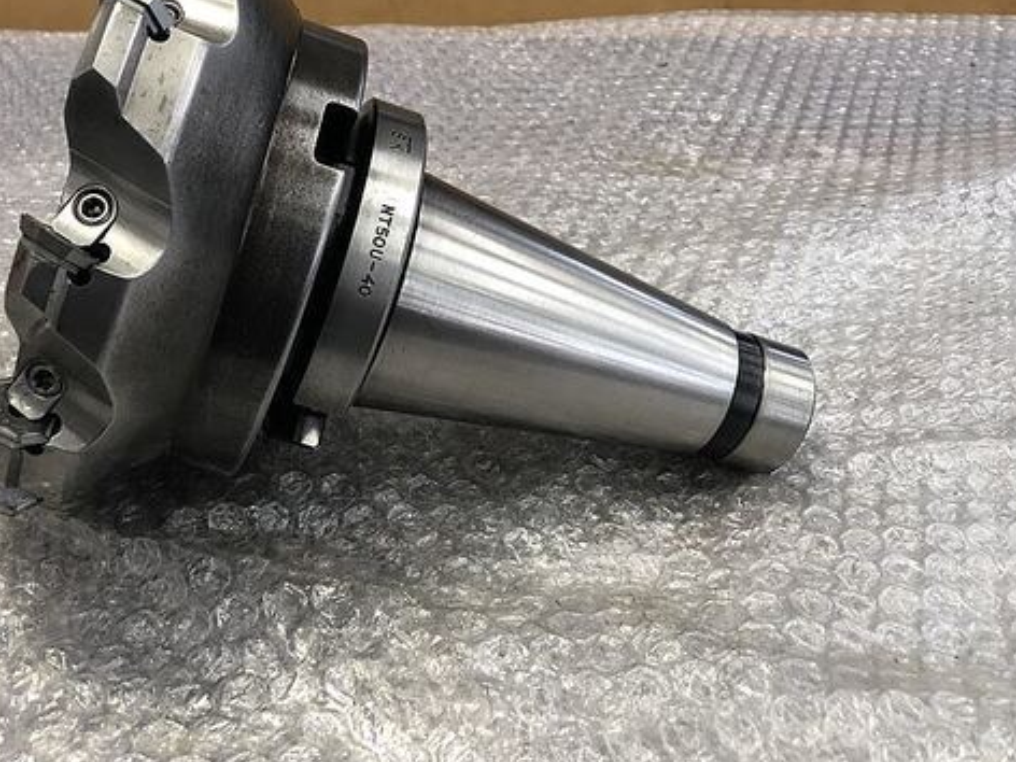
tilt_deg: -35.3
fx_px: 1115
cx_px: 390
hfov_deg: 48.6
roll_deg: -1.3
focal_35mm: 38
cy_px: 284
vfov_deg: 37.5
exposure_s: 1/33
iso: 40
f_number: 1.8
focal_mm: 3.99
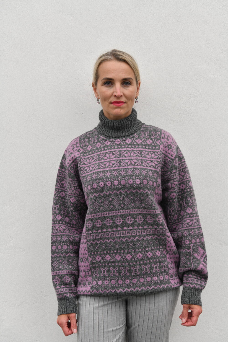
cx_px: 114
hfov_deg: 24.2
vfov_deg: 35.6
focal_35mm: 56
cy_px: 171
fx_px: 532
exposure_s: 1/250
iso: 1600
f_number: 9.5
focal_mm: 56
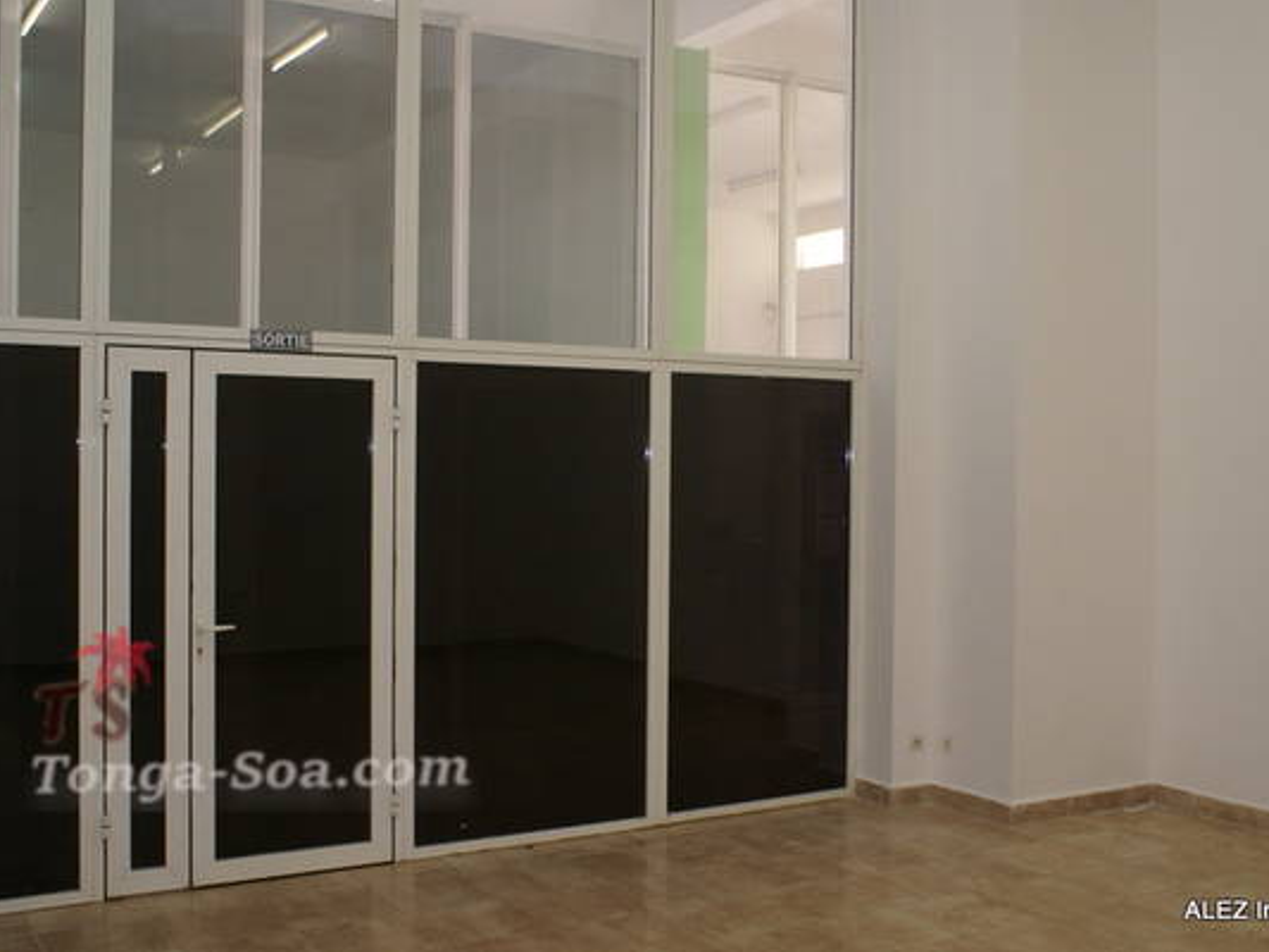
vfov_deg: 36.8
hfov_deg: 47.8
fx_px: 1430
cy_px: 476
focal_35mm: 39
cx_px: 695
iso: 400
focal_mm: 24
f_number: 5.6
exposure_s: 1/20
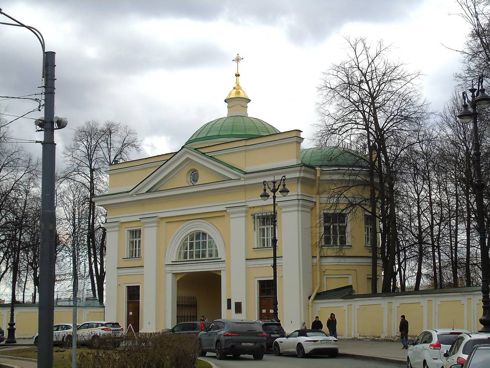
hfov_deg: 35.5
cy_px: 184
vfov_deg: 27.0
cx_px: 245
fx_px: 764
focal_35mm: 54
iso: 80
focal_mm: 9.6
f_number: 4.3
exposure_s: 1/320
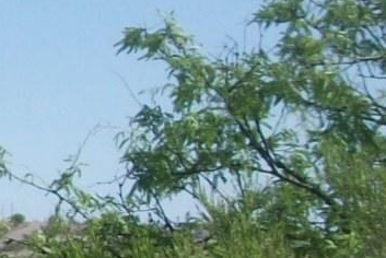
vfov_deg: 6.7
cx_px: -475
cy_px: -7
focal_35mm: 205
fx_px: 2200
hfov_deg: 9.2
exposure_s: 1/371
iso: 64
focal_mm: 5.7
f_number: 5.5
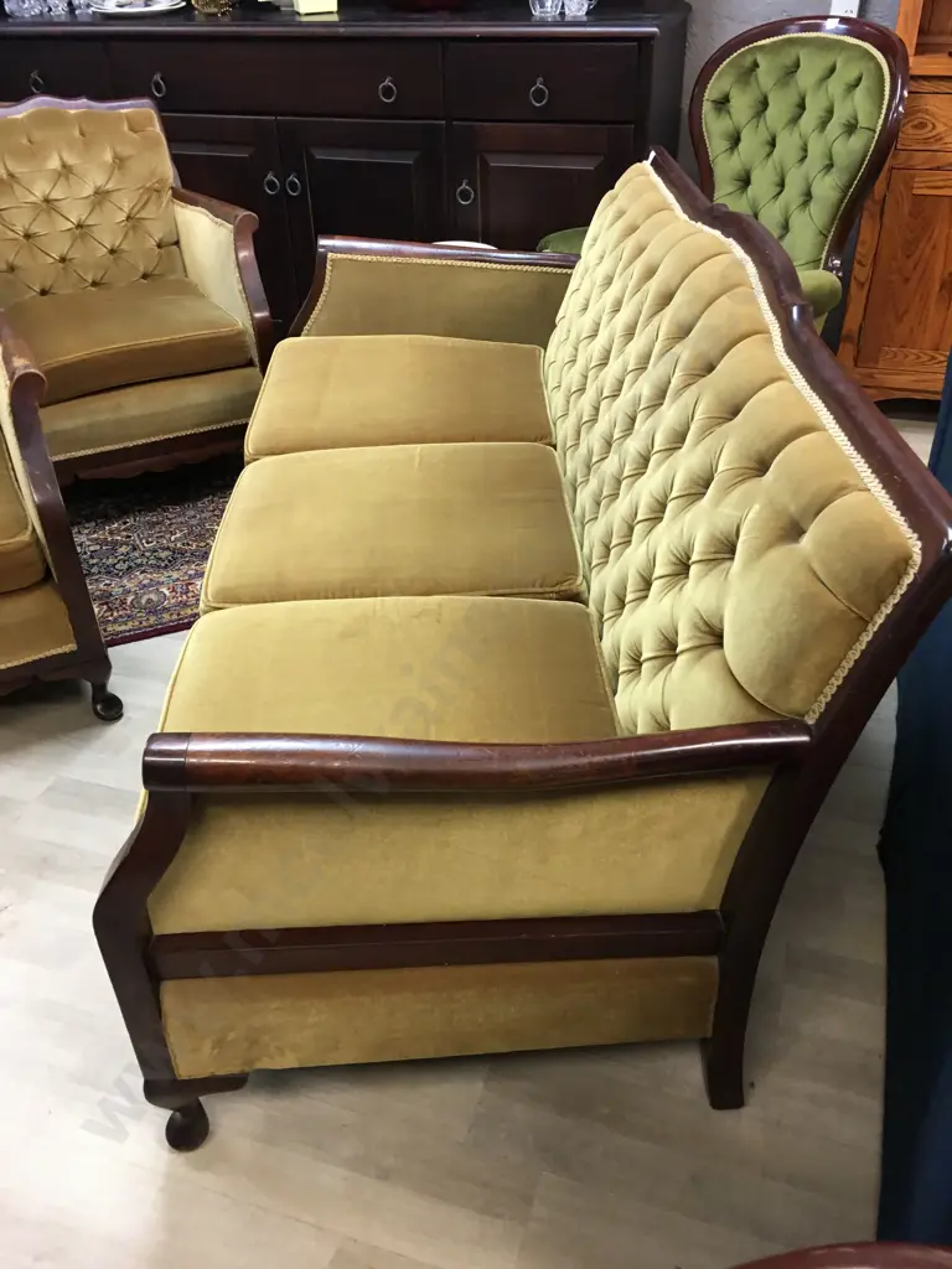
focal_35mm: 29
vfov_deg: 61.7
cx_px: 476
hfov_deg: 48.2
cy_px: 634
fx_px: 1063
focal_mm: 4.15
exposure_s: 1/17
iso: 80
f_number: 2.2
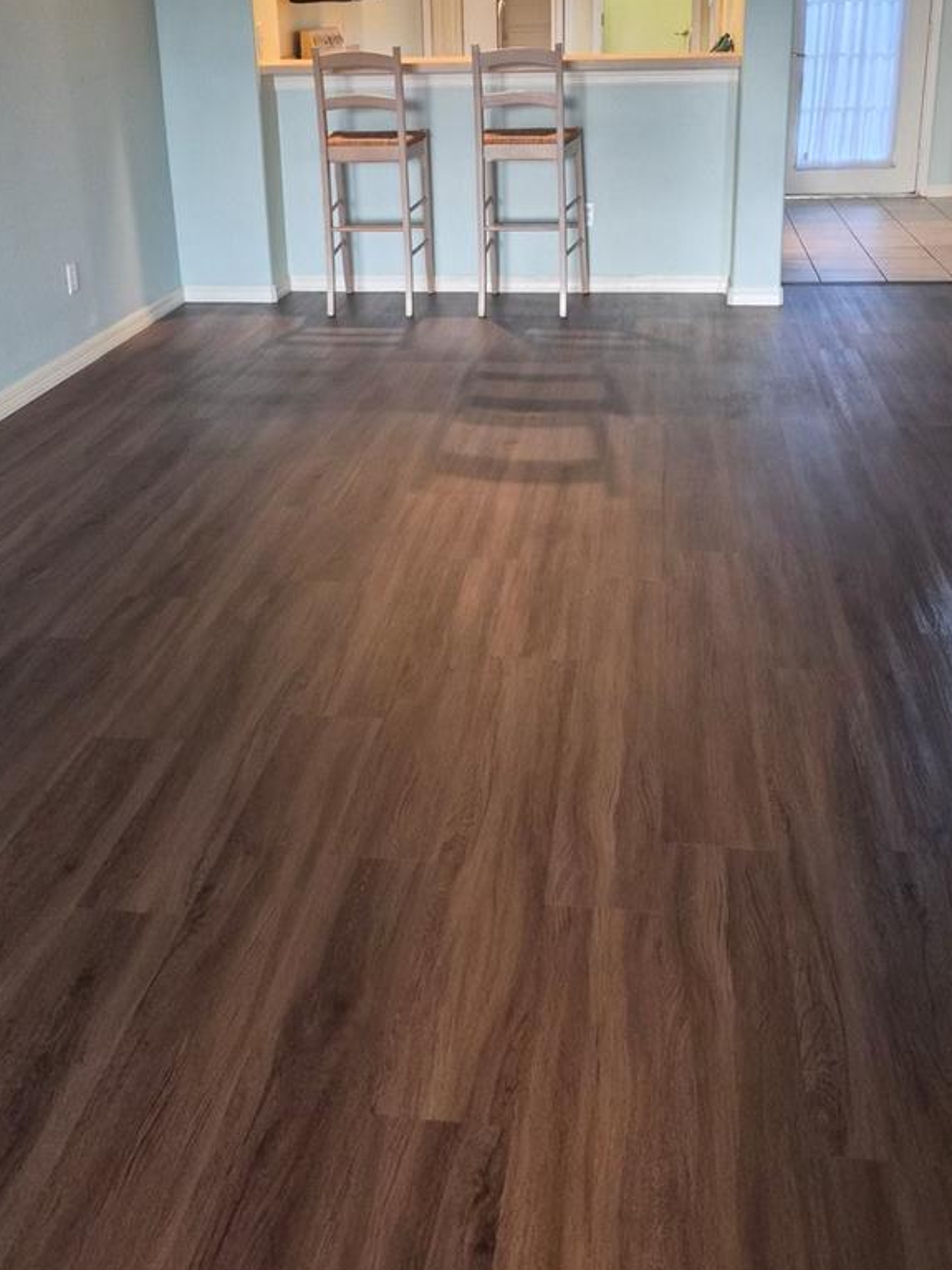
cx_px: 495
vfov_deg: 50.7
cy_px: 457
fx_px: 1320
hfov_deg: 39.6
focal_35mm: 36
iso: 640
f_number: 1.8
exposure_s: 1/120
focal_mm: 5.4
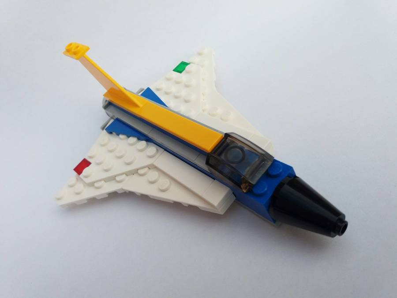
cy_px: 149
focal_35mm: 28
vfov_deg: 49.7
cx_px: 198
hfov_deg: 63.4
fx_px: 321
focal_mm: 3.7
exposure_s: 1/1338
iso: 64
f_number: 1.9
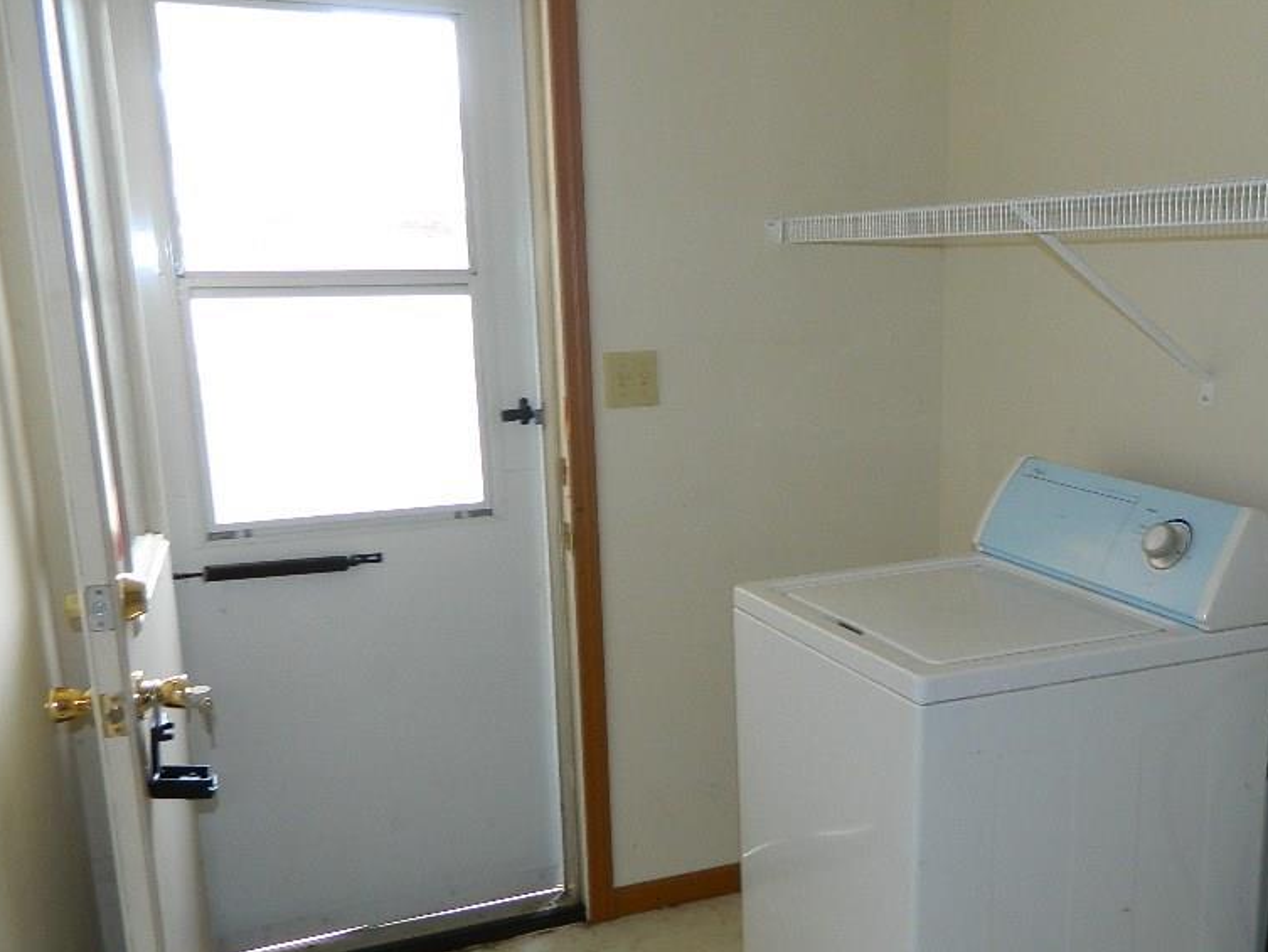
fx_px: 1246
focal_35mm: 34
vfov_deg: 41.5
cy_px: 588
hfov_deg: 53.4
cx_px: 791
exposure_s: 1/30
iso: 125
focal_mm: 4.5
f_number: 3.1
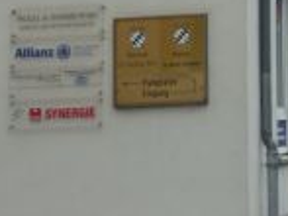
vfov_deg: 13.0
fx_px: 931
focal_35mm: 112
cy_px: -5
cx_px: 482
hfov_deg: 15.6
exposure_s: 1/125
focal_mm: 5.9
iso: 160
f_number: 4
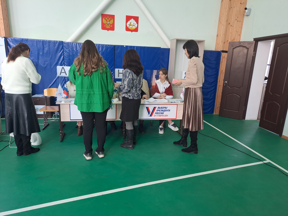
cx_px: 144
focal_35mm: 25
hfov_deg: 69.4
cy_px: 108
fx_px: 208
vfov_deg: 54.9
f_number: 1.8
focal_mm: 4.65
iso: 64
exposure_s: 1/50
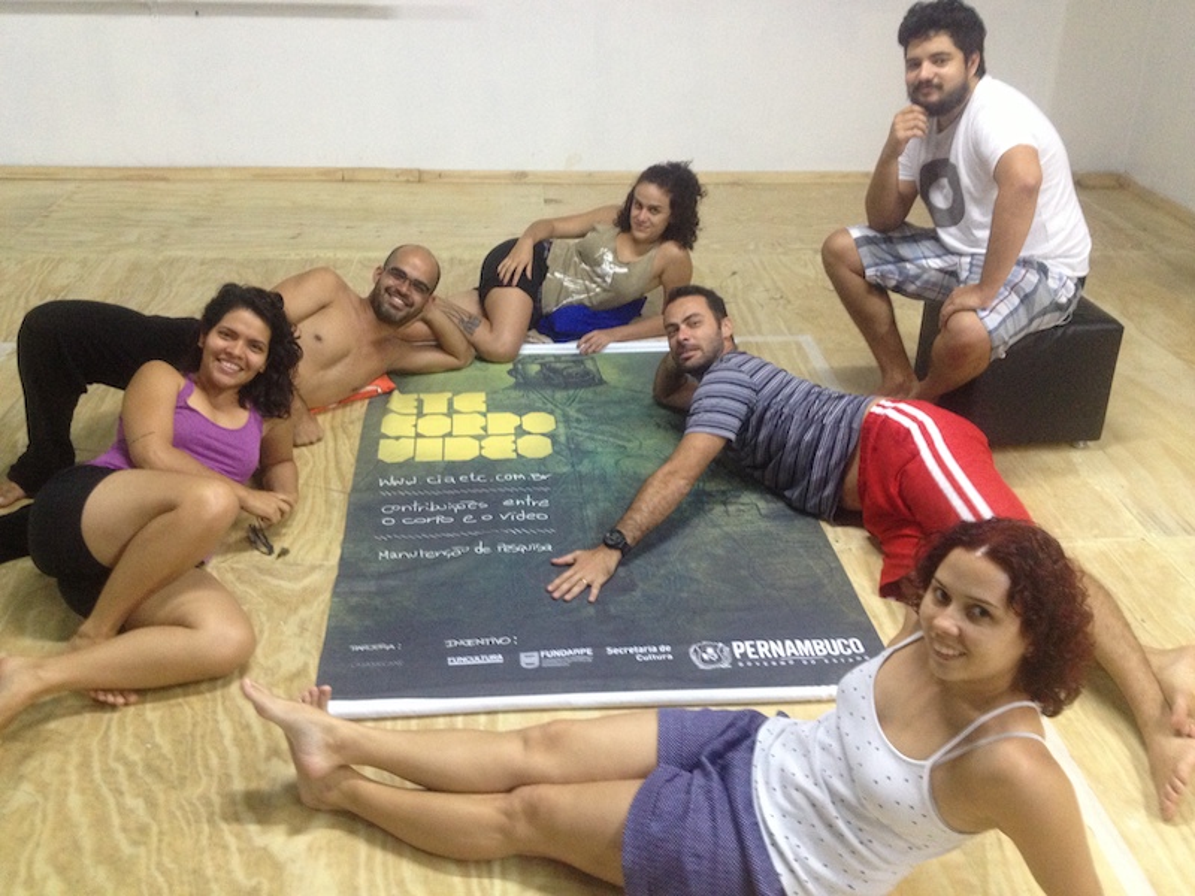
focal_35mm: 35
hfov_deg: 52.6
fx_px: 1208
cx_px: 598
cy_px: 448
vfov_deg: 40.7
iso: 250
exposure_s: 1/20
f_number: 2.4
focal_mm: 4.28
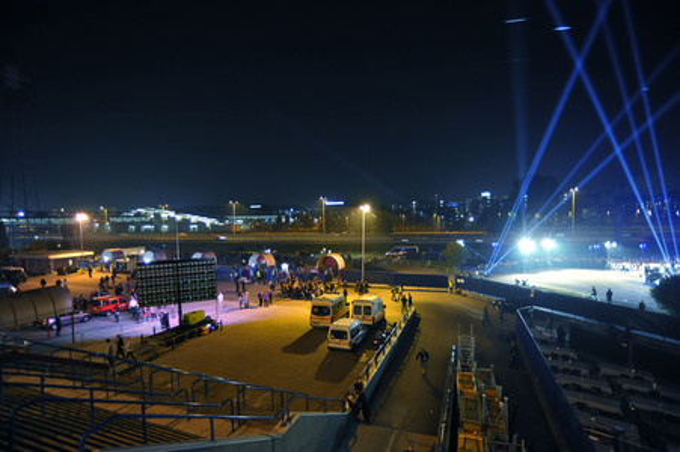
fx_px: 340
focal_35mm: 18
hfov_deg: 90.0
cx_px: 340
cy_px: 226
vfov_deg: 67.3
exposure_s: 1/13
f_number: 3.5
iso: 2000
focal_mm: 18
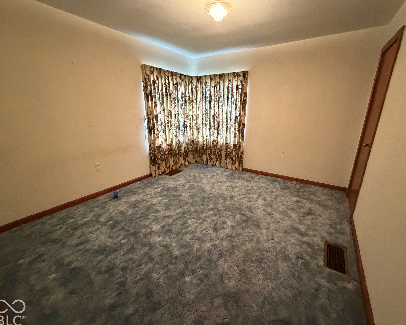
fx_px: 180
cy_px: 162
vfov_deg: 84.0
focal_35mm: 15
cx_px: 214
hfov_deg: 96.7
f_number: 2.2
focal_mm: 2.22
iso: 1000
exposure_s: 1/60
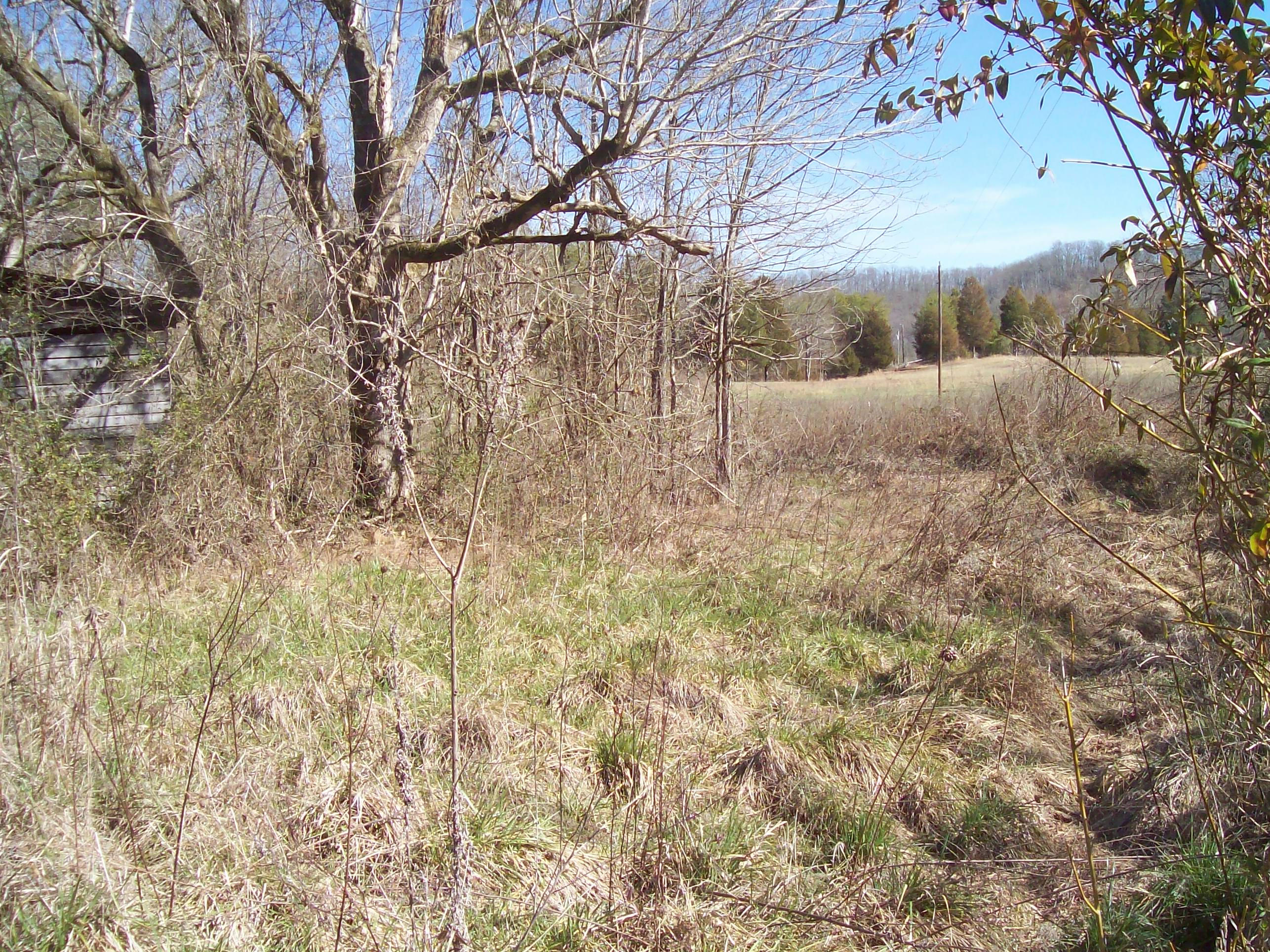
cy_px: 476
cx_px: 635
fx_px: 1321
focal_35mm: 36
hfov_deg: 51.4
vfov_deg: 39.6
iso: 80
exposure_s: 1/247
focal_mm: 6
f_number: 4.8
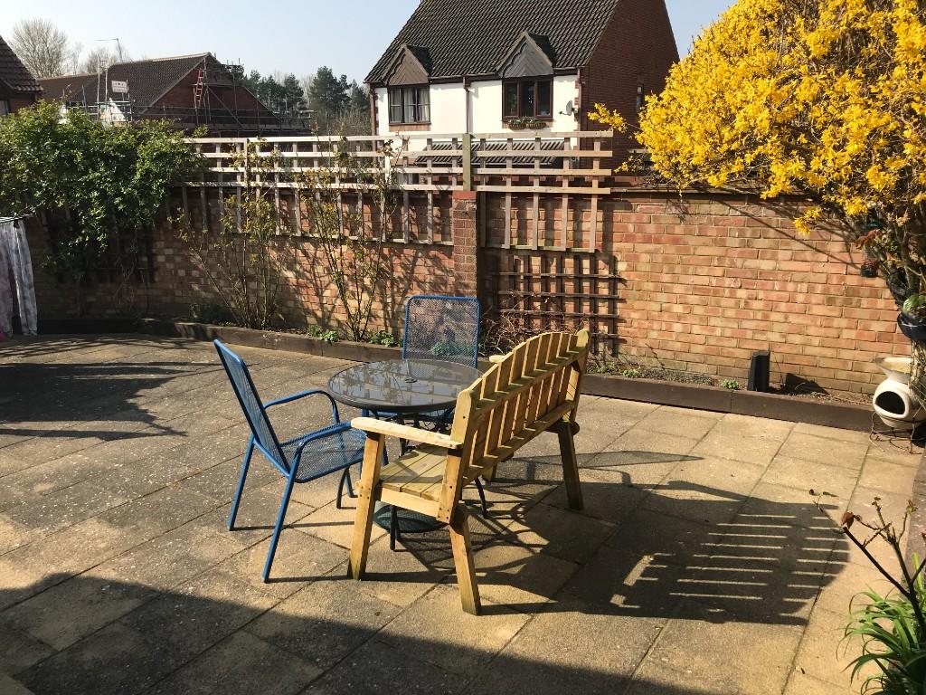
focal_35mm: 28
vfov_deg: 49.7
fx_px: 749
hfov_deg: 63.4
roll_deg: +1.2
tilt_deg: -15.1
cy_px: 348
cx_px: 463
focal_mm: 3.99
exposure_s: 1/1473
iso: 20
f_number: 1.8
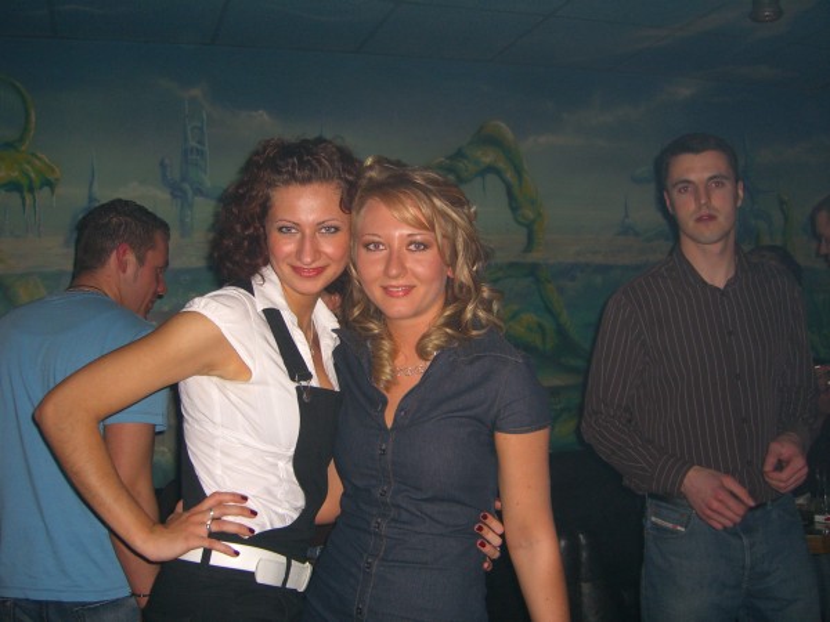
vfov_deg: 37.7
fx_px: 911
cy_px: 311
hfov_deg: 49.0
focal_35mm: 38
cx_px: 415
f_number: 2.8
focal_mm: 7.9
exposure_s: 1/60
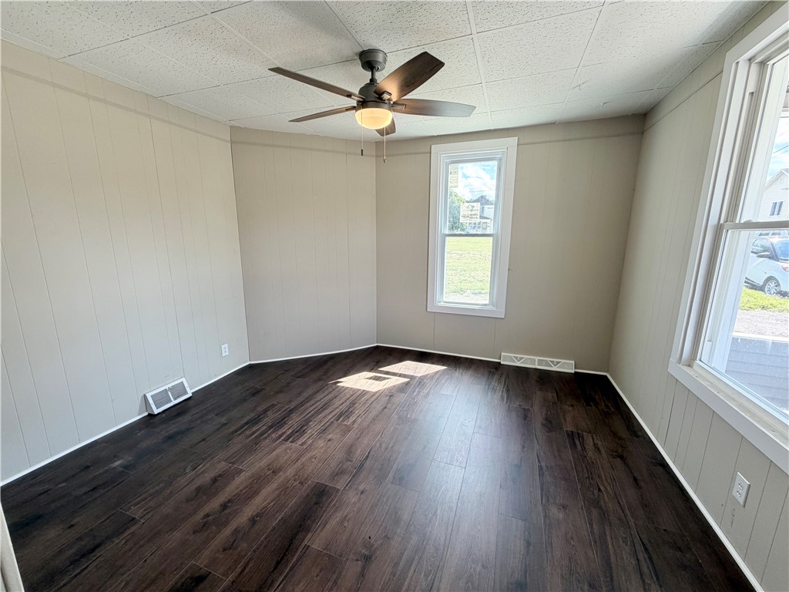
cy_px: 296
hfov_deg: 102.1
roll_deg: -0.6
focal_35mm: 14
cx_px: 394
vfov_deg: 85.7
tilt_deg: -10.6
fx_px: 319
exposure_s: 1/121
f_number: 2.2
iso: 125
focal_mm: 2.22
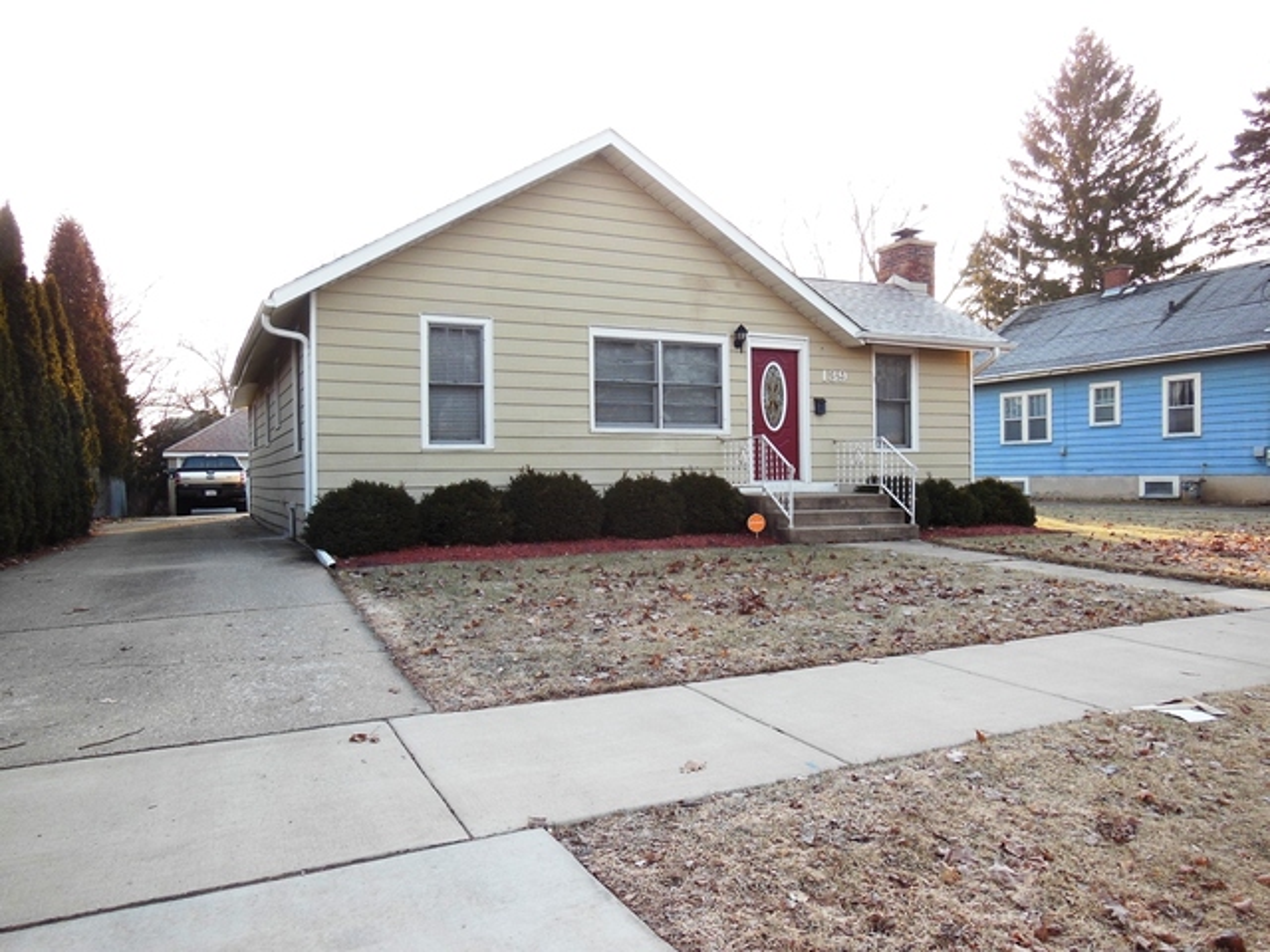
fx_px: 917
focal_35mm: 25
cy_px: 476
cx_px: 635
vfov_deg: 54.9
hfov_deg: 69.4
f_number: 3.5
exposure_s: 1/100
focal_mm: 4.5
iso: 125
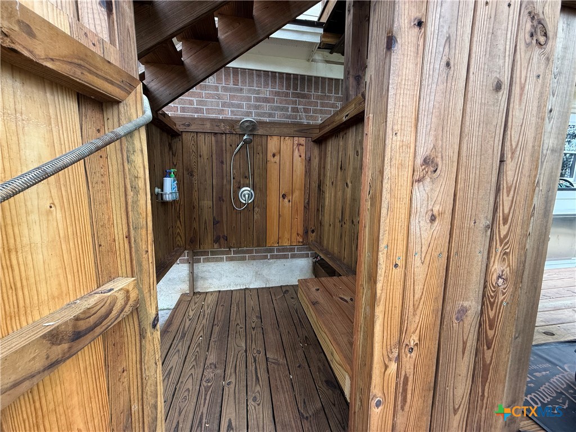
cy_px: 216
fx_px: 233
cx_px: 288
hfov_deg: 102.1
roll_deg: -0.2
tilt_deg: -8.9
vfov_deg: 85.7
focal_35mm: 14
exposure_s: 1/99
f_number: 2.2
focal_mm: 2.22
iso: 160
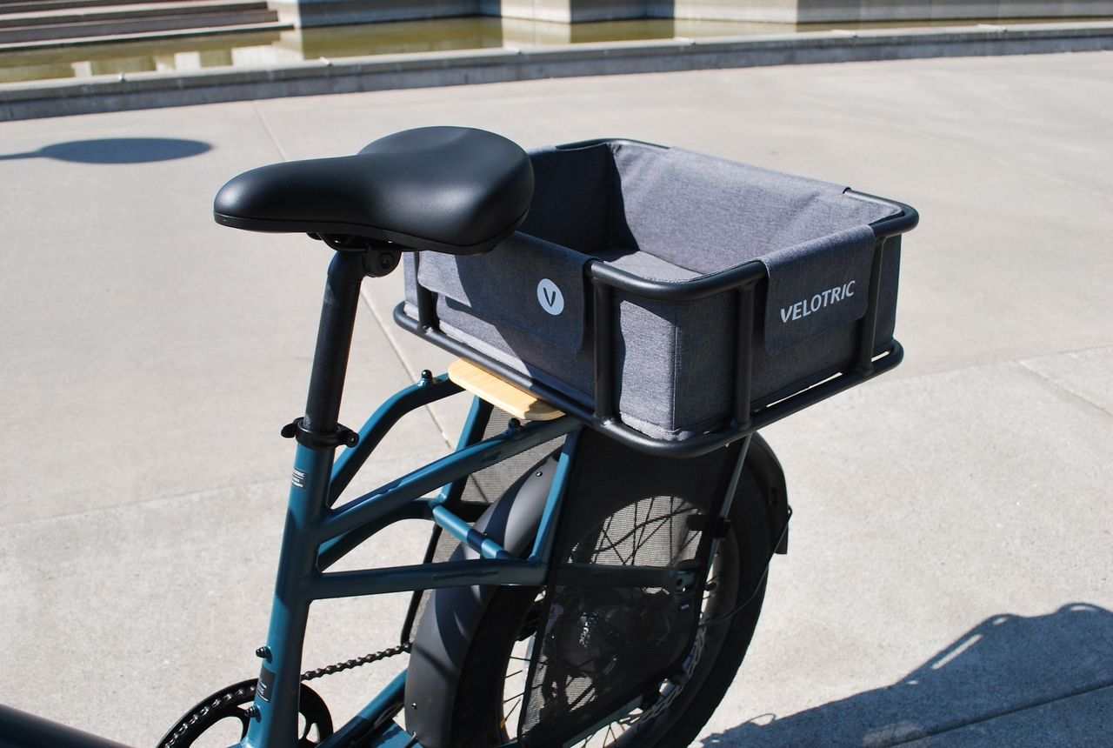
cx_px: 556
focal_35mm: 36
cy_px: 374
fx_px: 1116
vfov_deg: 37.1
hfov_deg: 53.0
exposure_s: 1/200
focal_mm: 24
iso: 100
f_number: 7.1
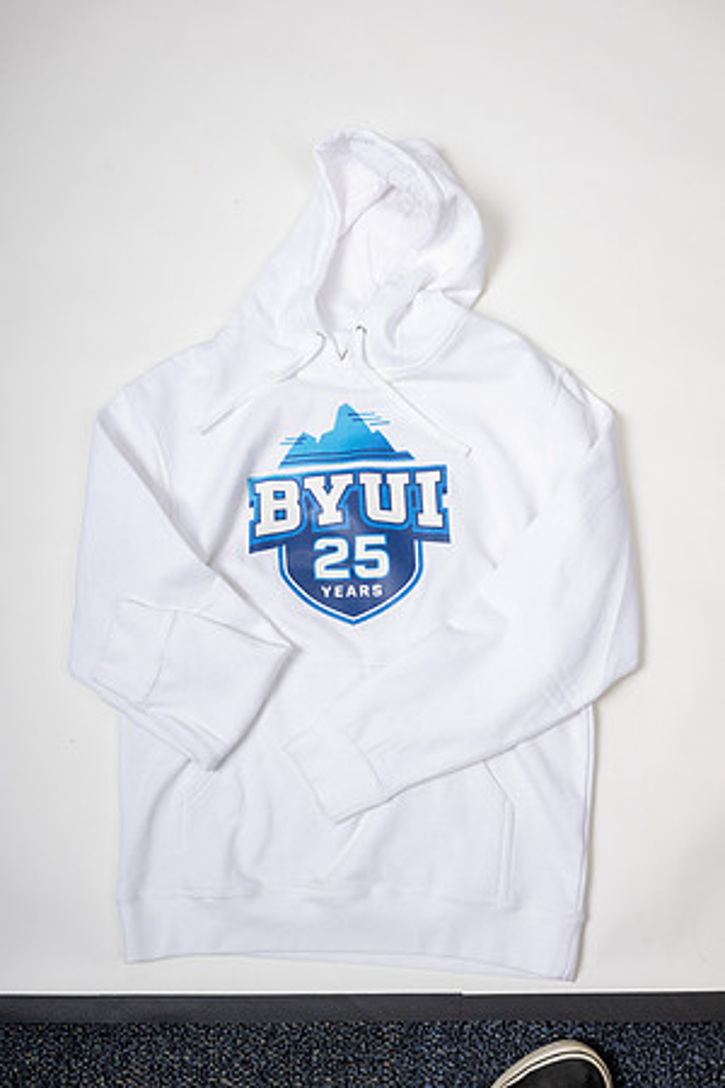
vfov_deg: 60.3
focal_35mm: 31
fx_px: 936
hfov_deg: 42.3
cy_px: 544
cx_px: 362
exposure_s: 1/160
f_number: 8
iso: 100
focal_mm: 31
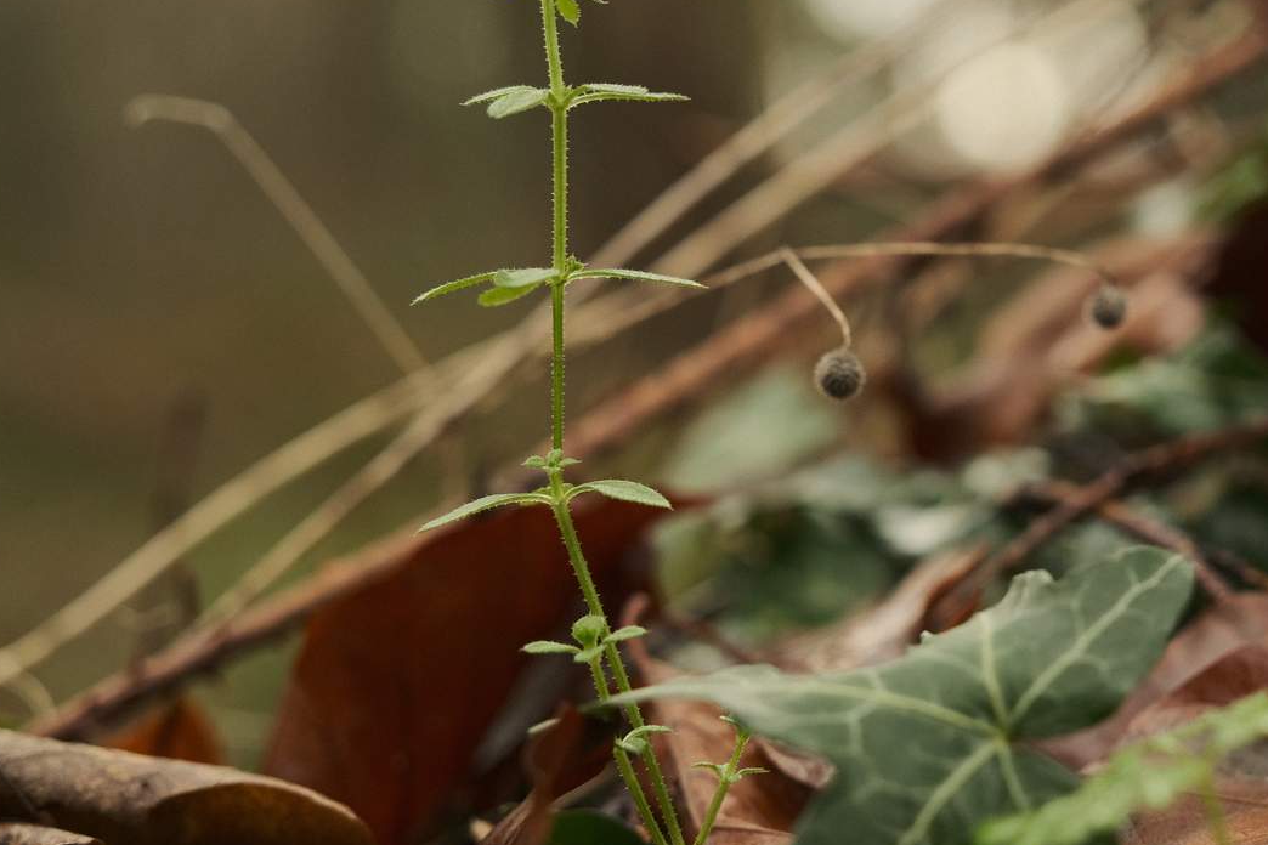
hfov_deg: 21.4
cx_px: 856
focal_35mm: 95
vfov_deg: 14.4
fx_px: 3346
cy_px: 364
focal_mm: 41.1
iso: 640
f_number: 4
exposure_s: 1/300
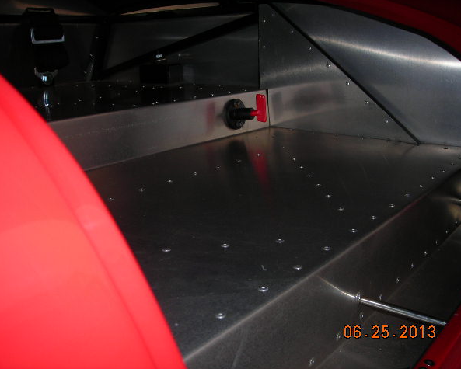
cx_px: 221
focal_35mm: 40
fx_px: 546
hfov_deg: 45.8
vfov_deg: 37.4
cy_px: 184
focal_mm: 6.3
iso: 50
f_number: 3.2
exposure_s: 1/60.1
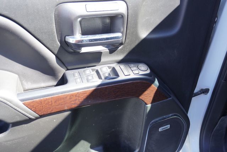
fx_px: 218
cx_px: 114
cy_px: 76
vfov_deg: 38.4
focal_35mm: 34
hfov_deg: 55.1
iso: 125
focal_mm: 23
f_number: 4.5
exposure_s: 1/60
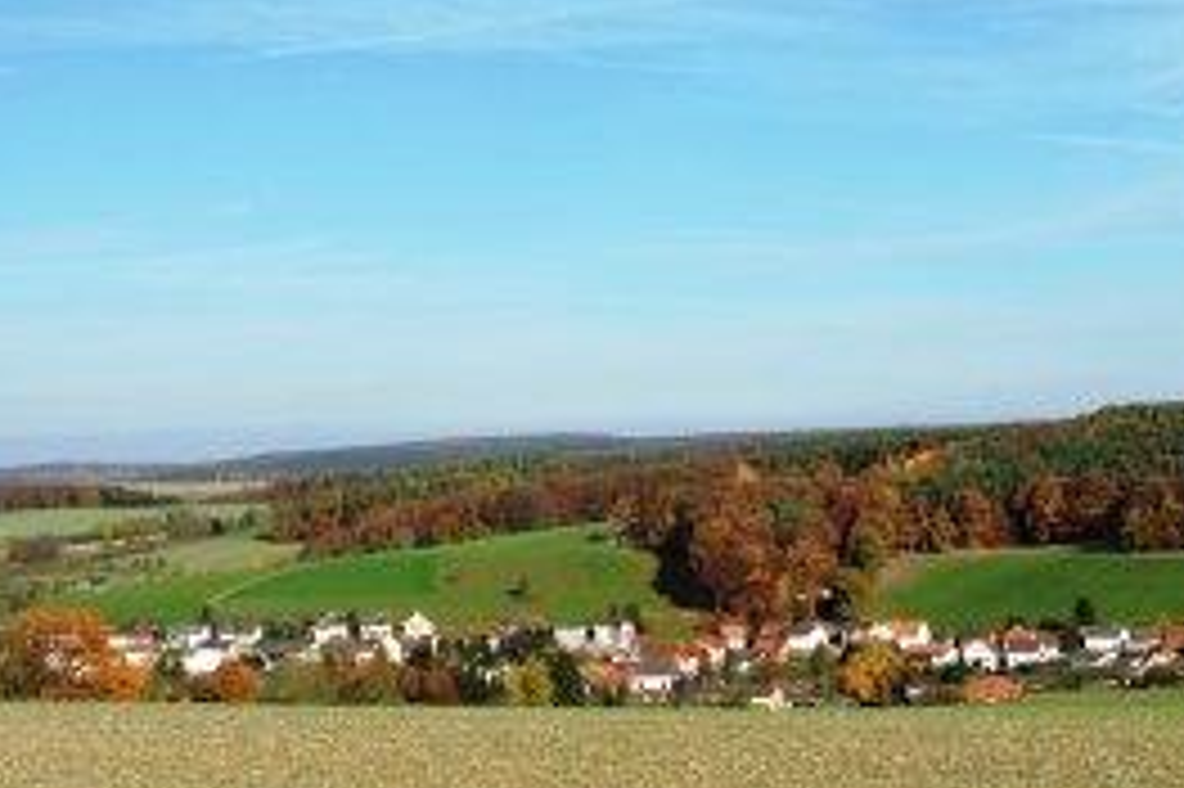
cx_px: 387
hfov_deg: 28.3
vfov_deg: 19.0
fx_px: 2334
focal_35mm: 71
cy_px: 608
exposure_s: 1/1000
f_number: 3.8
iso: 100
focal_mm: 7.2
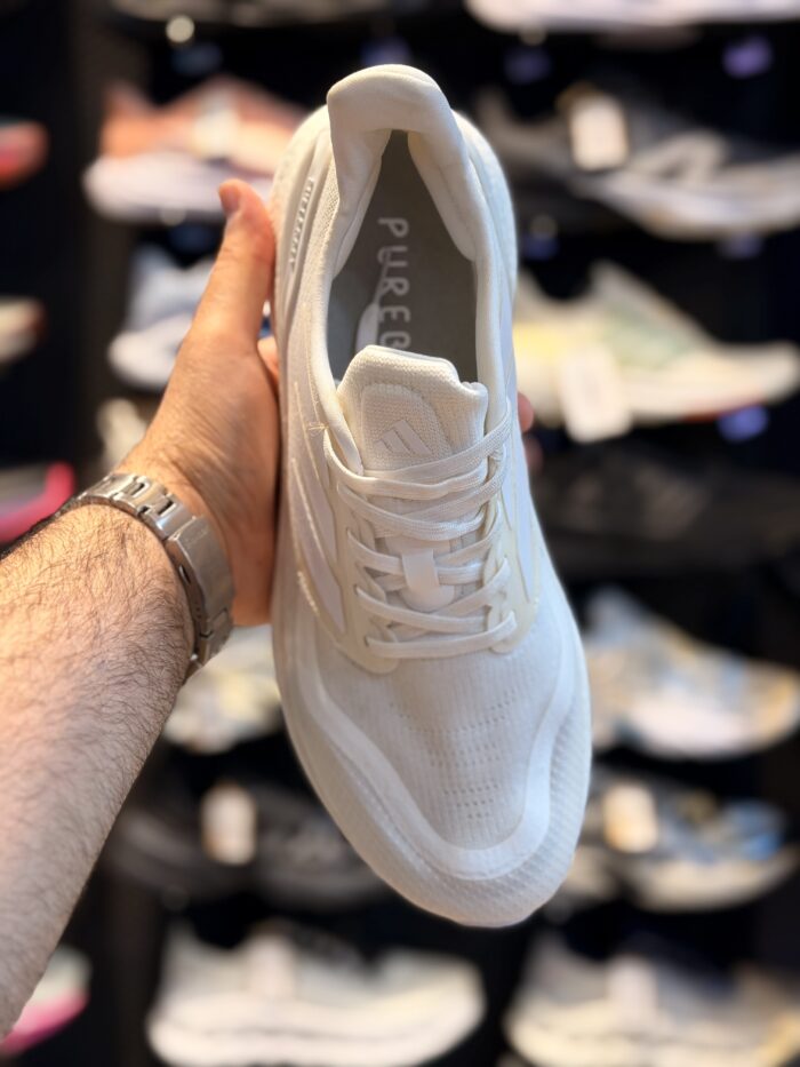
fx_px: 1479
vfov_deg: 39.7
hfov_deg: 30.3
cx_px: 400
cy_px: 534
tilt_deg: -11.7
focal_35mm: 48
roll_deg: +1.4
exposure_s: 1/100
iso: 64
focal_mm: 6.76
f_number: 1.78
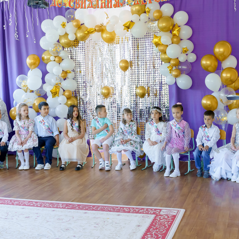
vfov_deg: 31.1
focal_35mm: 55
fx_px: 430
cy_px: 119
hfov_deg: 31.0
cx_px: 96
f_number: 5
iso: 2500
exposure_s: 1/160
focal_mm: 35
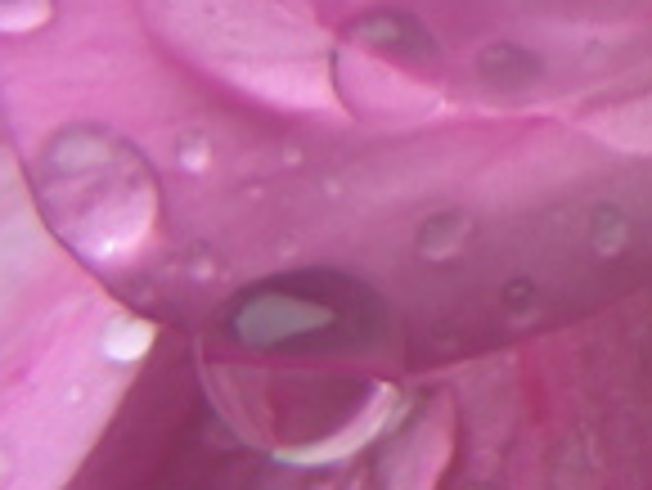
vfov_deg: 6.3
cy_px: -130
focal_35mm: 234
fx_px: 4411
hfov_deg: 8.1
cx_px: 1219
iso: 50
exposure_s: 1/95.1
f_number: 3.5
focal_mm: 8.8
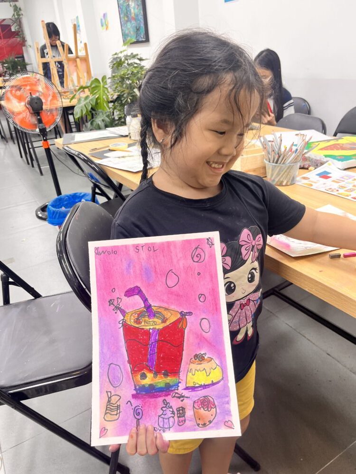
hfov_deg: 53.1
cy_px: 237
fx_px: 357
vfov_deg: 67.3
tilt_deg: -27.3
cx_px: 178
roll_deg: +5.6
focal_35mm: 26
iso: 80
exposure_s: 1/100
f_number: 1.6
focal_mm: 5.1
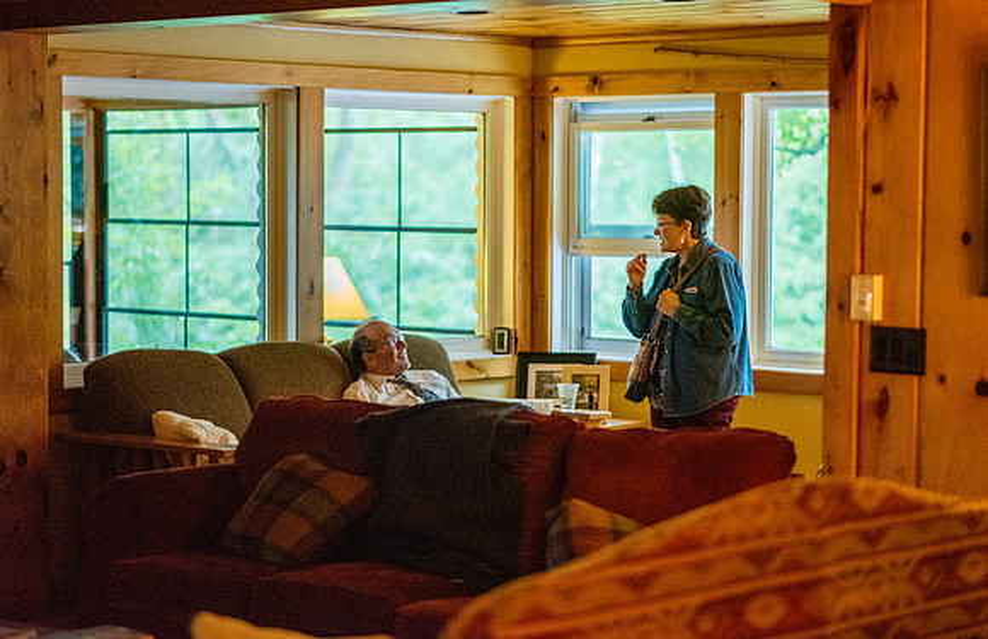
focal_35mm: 90
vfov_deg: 14.8
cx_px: 505
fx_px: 2451
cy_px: 302
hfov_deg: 22.8
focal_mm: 85
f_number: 1.8
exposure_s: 1/200
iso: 3200
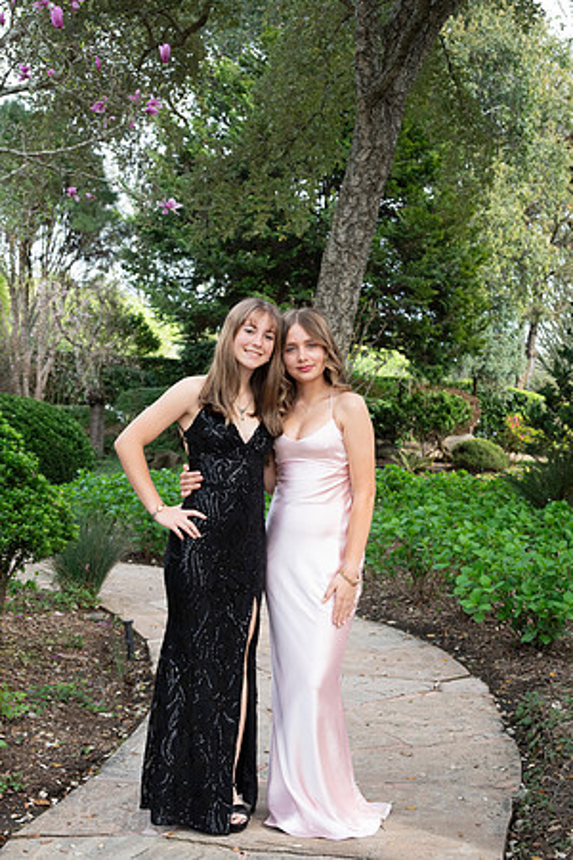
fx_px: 1122
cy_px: 430
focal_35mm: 47
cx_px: 286
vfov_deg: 41.9
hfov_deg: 28.6
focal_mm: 47
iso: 1250
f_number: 7.1
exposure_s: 1/640
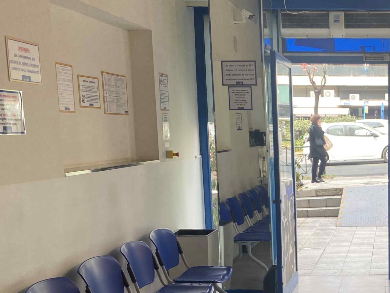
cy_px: 227
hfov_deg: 31.7
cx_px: 391
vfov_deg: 25.7
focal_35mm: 56
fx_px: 631
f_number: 1.8
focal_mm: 4.2
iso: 32
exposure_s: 1/139
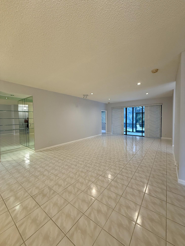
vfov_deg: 102.1
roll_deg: +1.2
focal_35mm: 14
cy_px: 123
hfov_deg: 85.7
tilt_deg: -2.8
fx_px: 100
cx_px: 92
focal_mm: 2.22
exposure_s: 1/120
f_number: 2.2
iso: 200
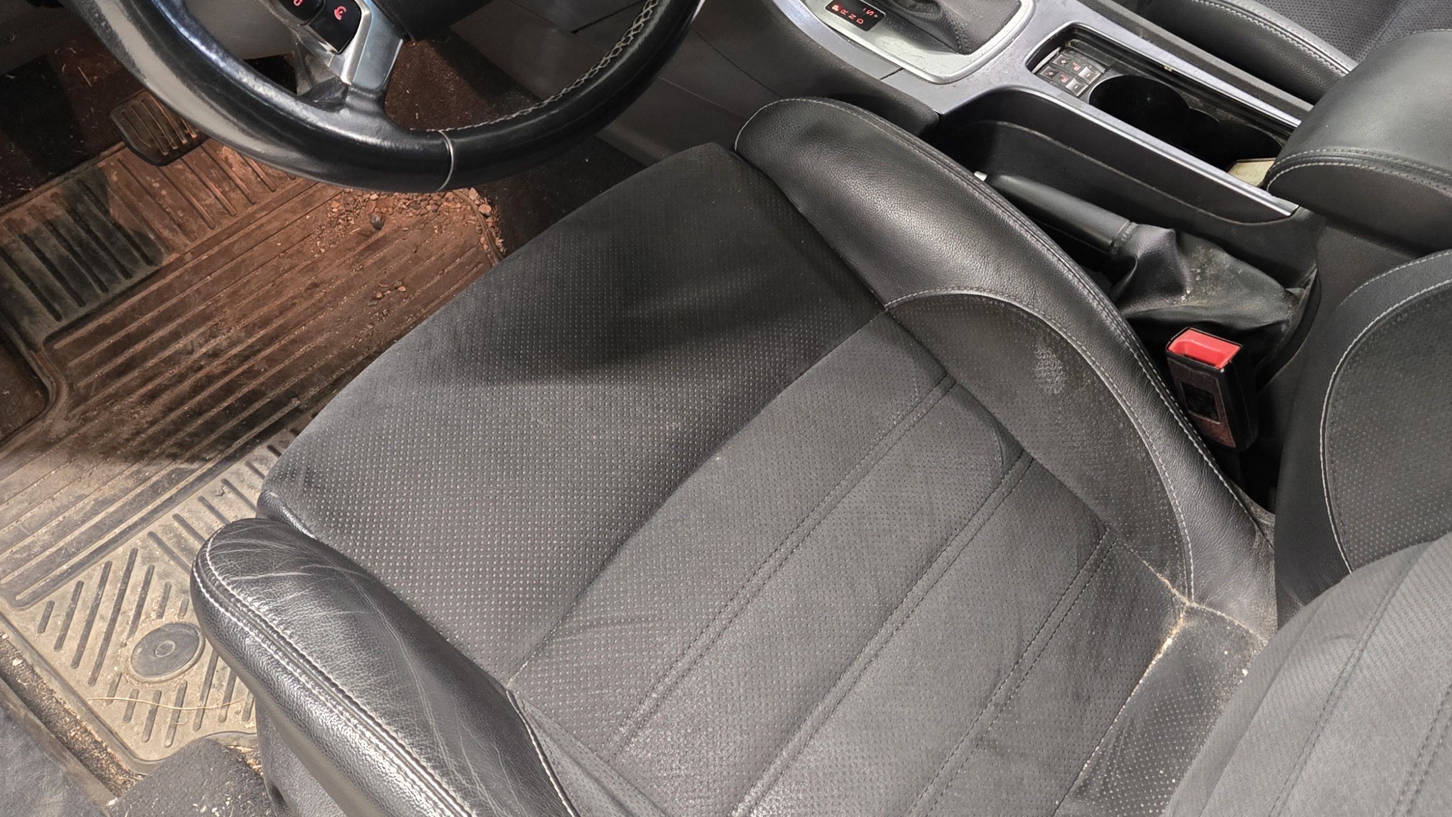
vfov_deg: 29.3
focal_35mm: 39
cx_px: 889
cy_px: 94
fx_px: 1502
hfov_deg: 51.2
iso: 500
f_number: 1.8
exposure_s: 1/31.7
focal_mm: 5.4
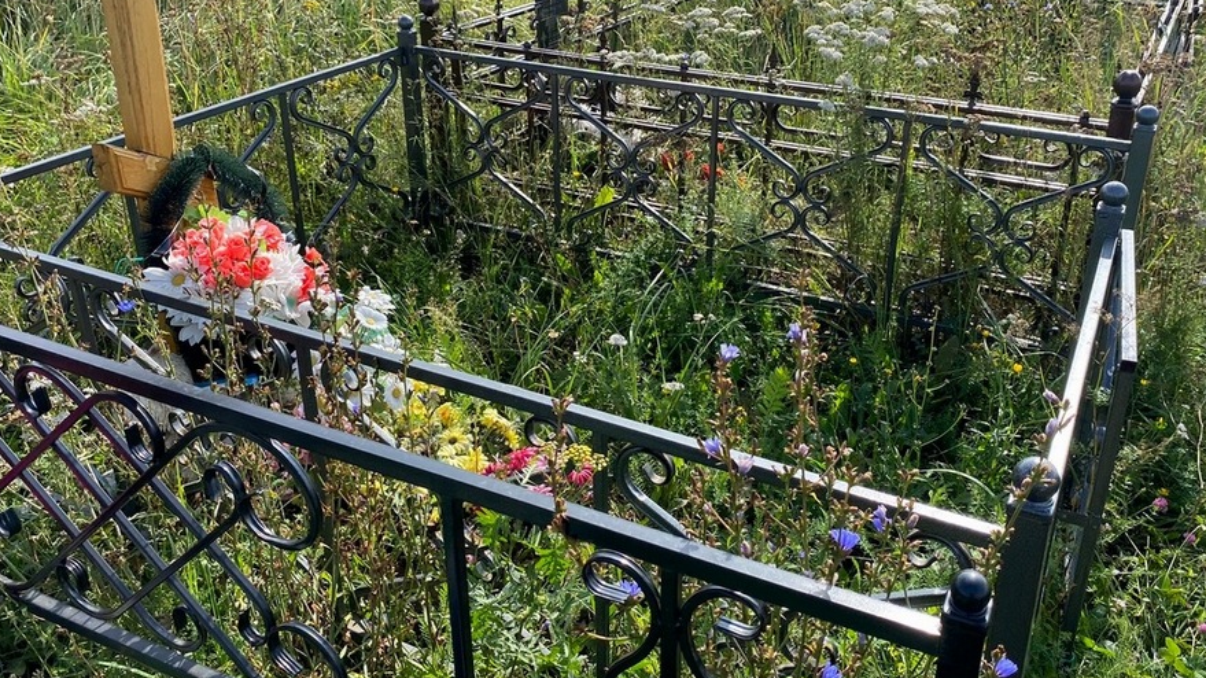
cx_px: 637
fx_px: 1055
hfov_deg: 59.5
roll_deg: +1.4
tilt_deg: -18.9
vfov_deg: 35.5
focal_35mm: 33
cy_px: 266
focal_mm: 4.25
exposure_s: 1/990
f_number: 1.8
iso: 32
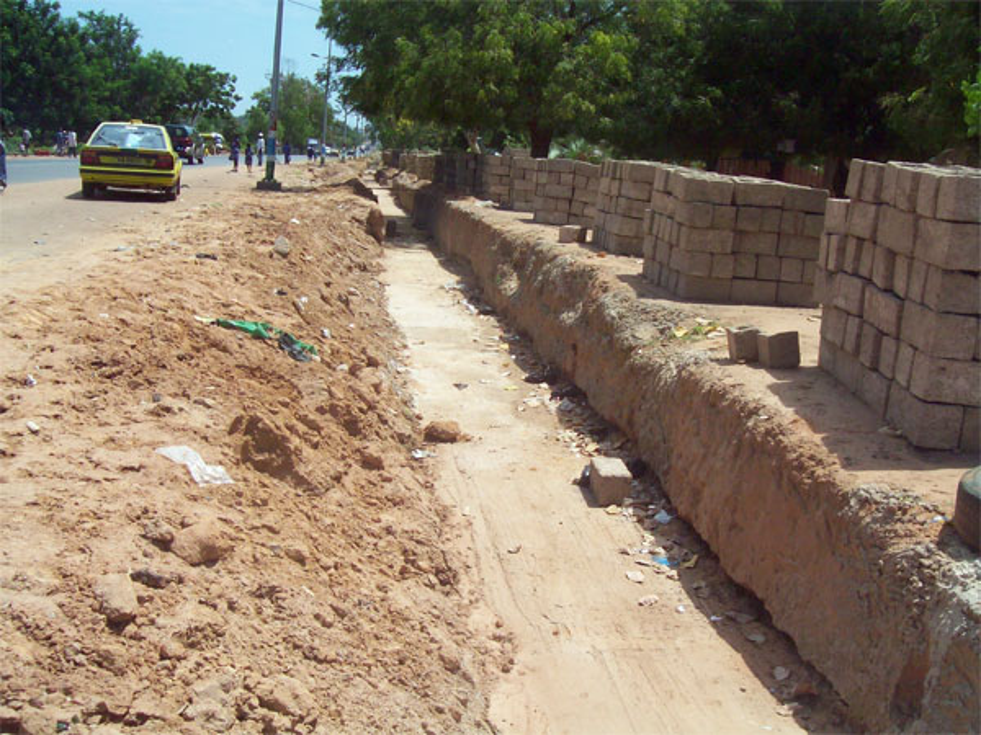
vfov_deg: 39.7
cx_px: 490
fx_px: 1020
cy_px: 368
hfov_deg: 51.4
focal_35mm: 36
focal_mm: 6
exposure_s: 1/528
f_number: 4.8
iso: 80
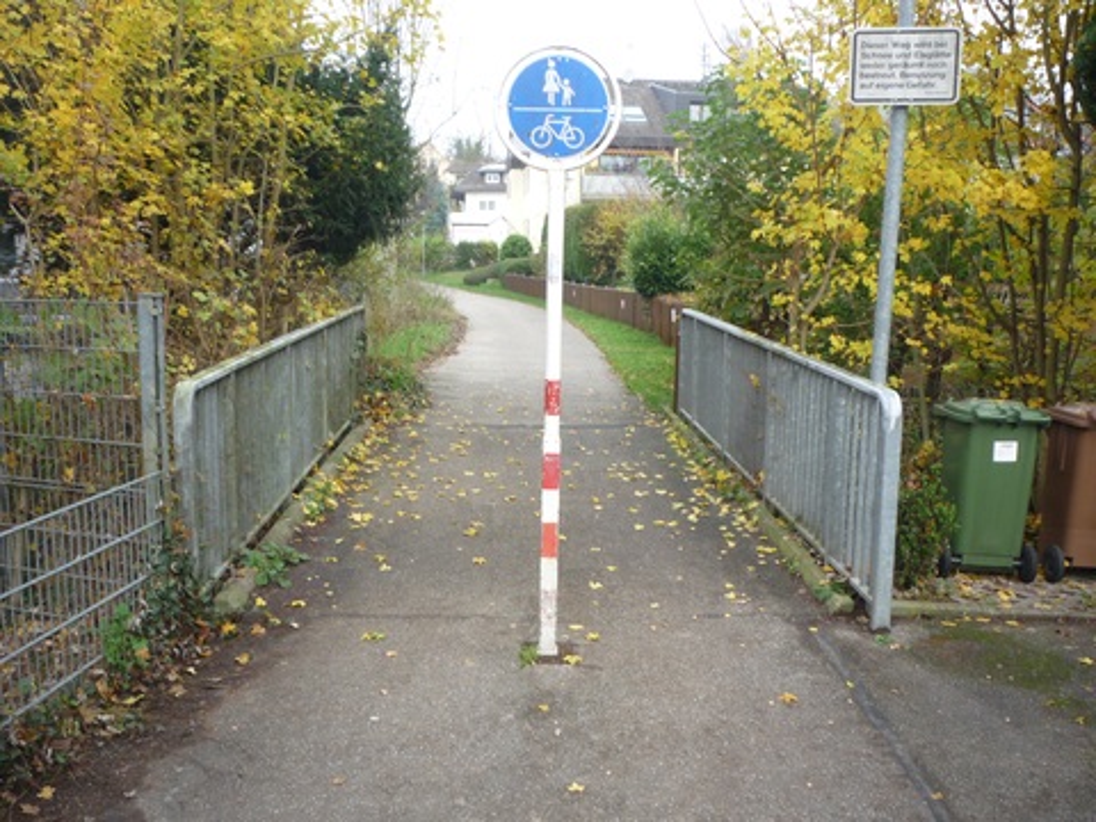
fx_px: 1013
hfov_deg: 56.8
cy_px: 411
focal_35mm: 32
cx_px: 548
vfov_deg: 44.2
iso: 100
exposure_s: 1/100
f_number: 3.3
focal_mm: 5.2
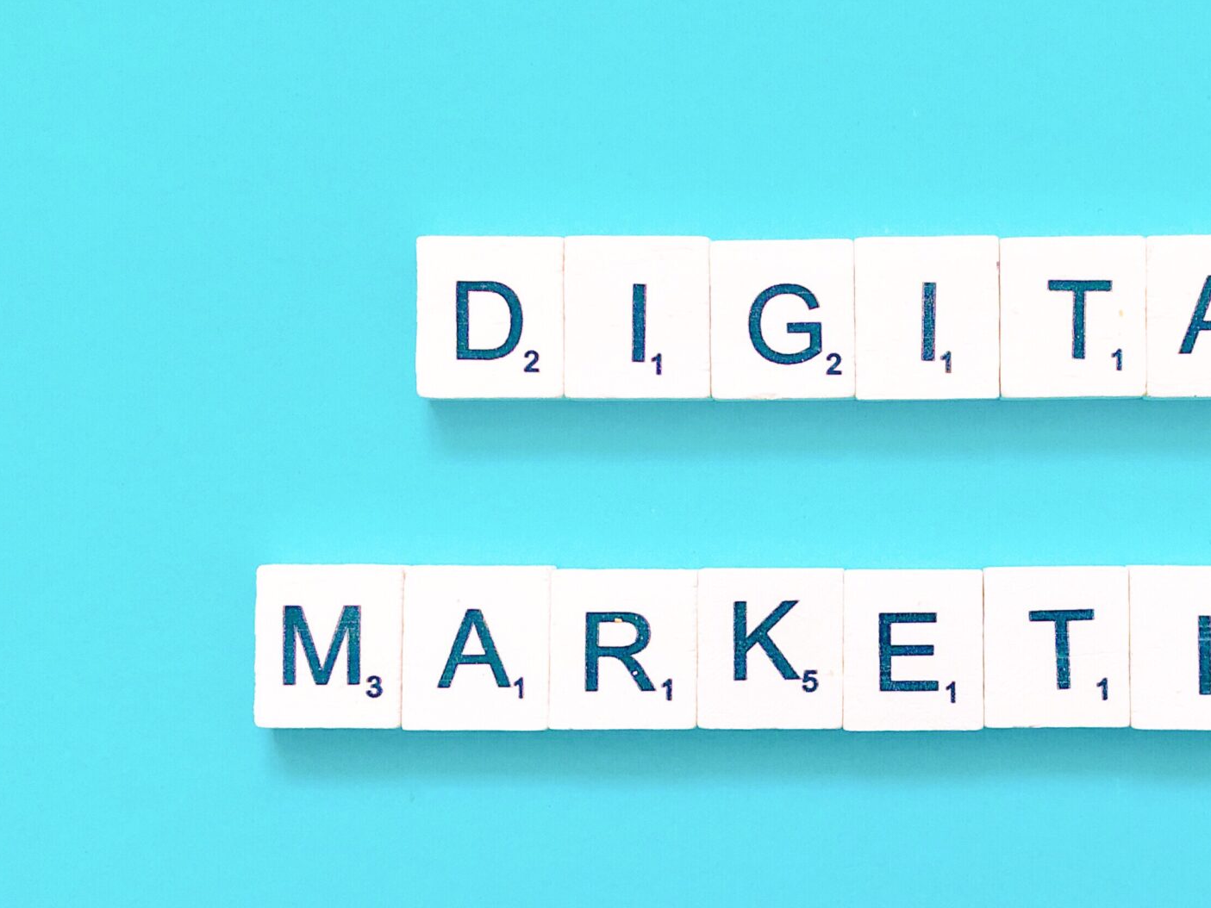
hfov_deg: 36.5
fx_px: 1784
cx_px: 927
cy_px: 481
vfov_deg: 28.6
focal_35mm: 51
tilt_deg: -89.1
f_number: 1.8
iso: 80
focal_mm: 3.99
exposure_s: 1/15
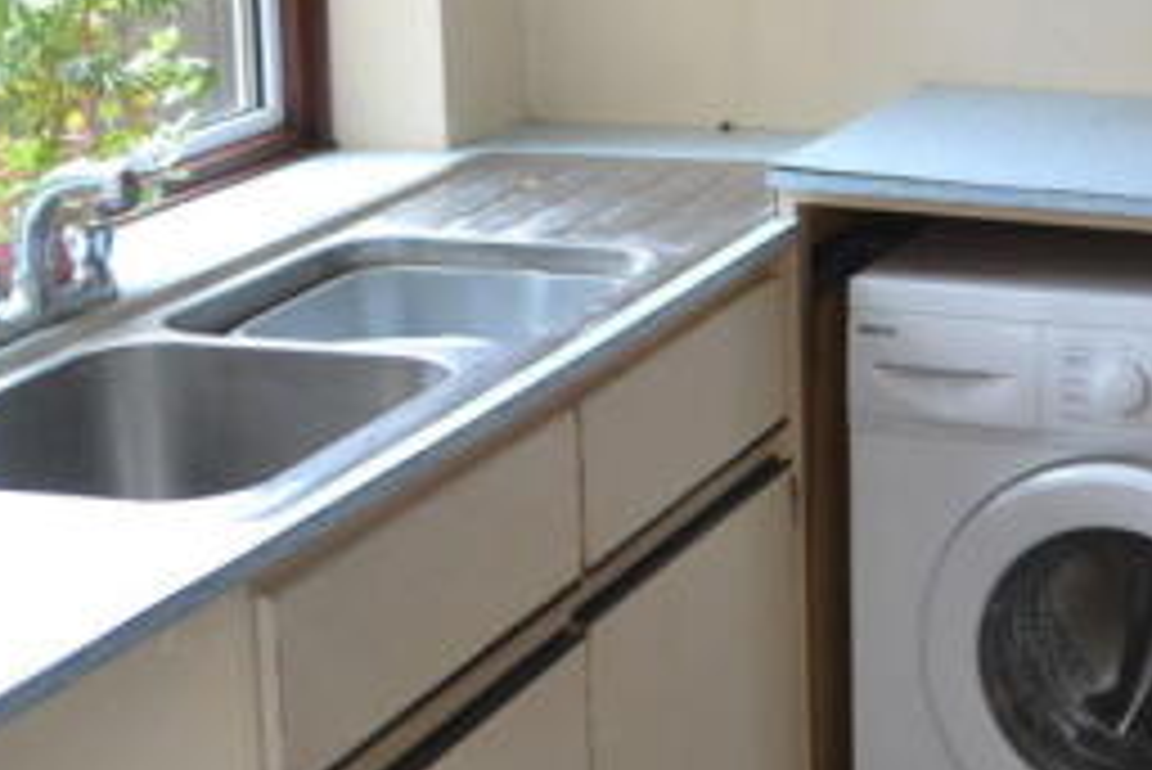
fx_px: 2946
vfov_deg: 14.8
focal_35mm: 92
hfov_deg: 20.8
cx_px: 1339
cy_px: 146
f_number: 4.2
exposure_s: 1/80
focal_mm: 24
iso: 400
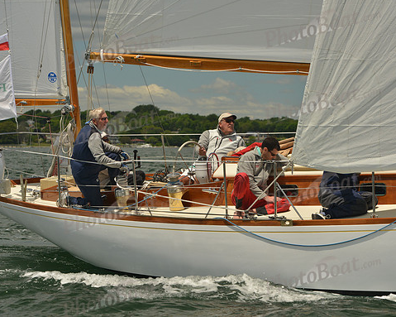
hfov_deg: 13.6
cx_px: 222
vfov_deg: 10.9
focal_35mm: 142
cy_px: 158
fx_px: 1664
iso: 400
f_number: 9
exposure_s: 1/800
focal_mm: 125
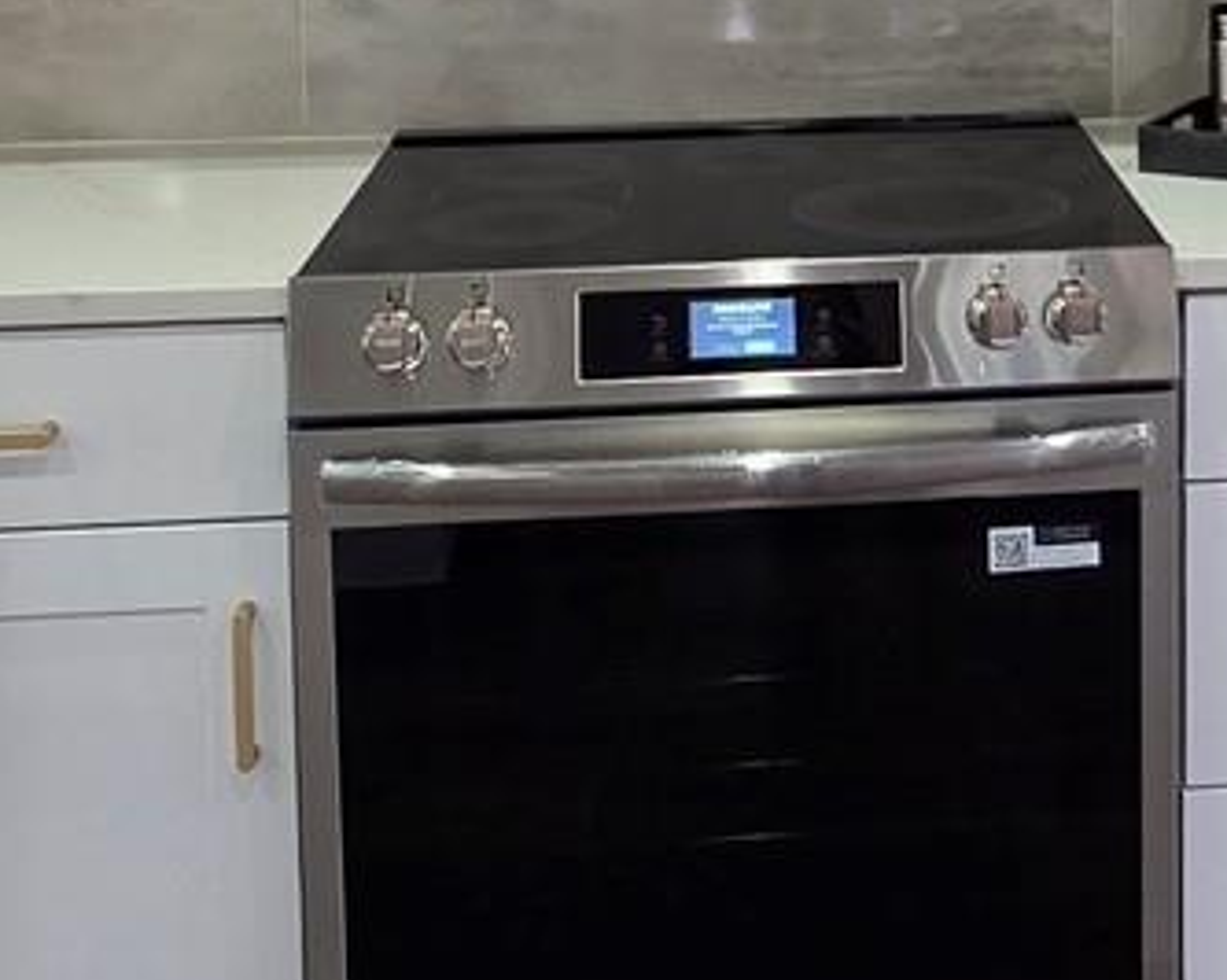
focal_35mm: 61
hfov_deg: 29.9
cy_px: -111
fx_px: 2214
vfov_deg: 23.4
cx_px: 1050
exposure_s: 1/60
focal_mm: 2.2
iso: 160
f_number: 2.2
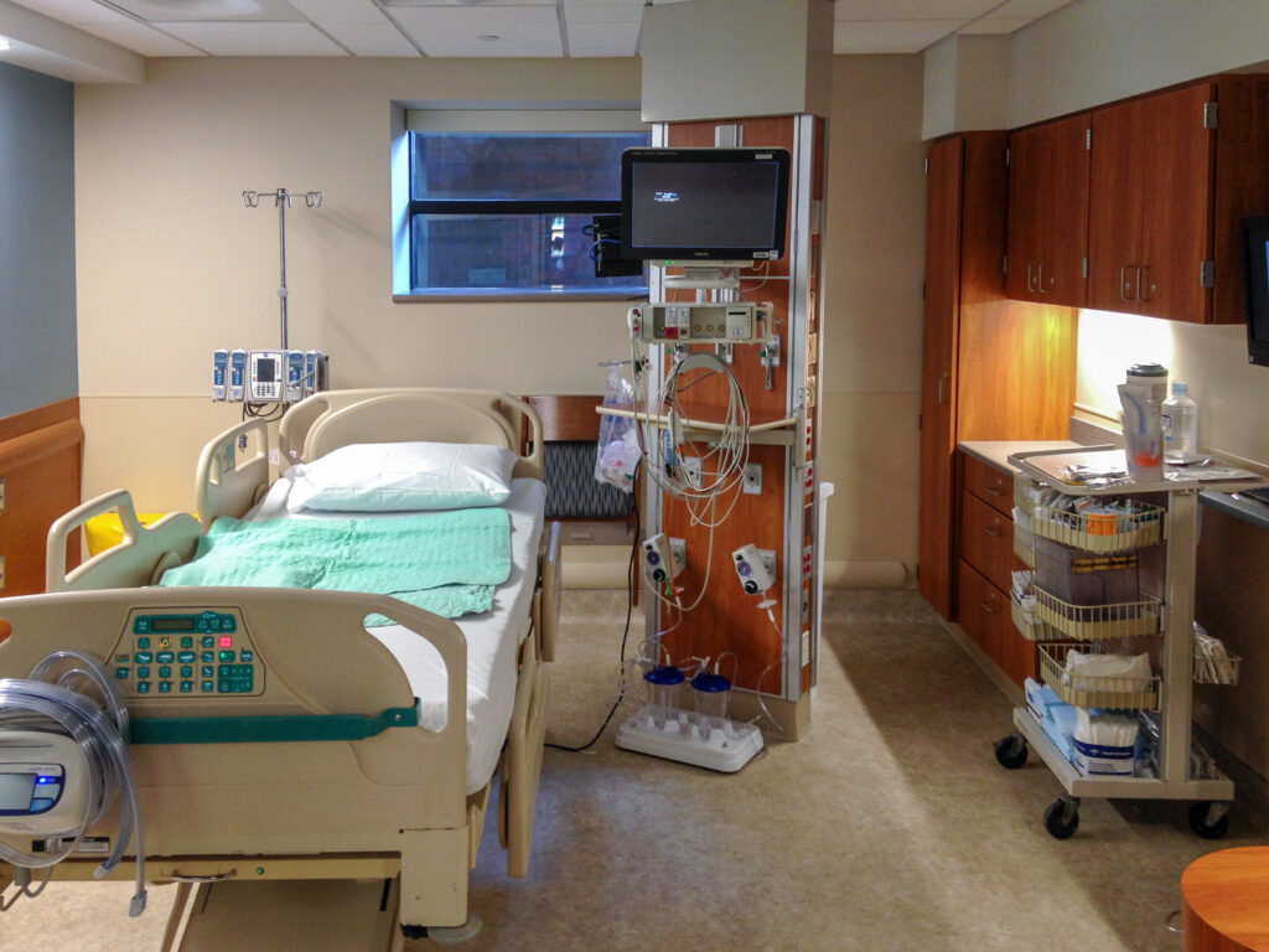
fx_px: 1210
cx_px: 634
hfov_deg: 55.4
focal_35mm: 33
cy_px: 476
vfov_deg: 42.9
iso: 80
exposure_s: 1/20
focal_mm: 4.12
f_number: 2.4
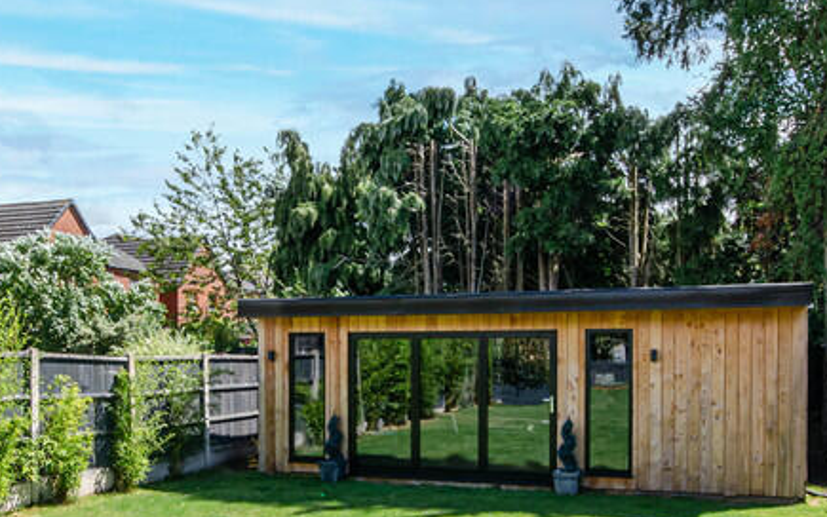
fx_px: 811
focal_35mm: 36
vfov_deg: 34.6
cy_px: 385
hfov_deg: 53.8
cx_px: 352
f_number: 10
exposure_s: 1/250
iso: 220
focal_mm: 10
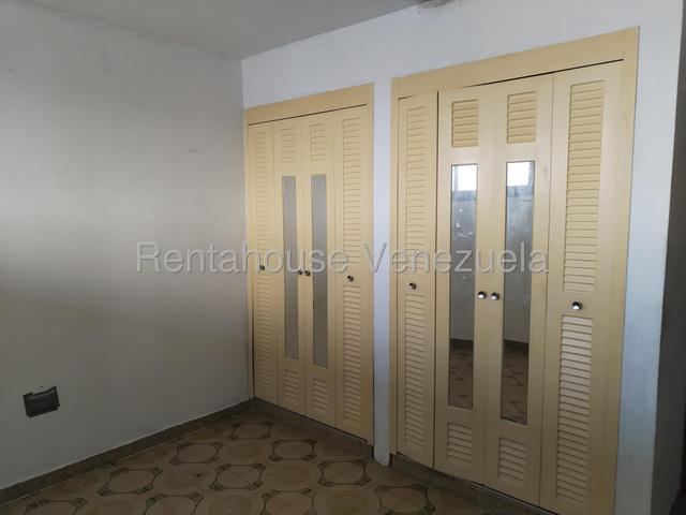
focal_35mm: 29
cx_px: 343
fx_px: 575
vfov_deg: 48.2
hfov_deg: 61.7
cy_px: 258
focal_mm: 4.75
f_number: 1.8
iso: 248
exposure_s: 1/50
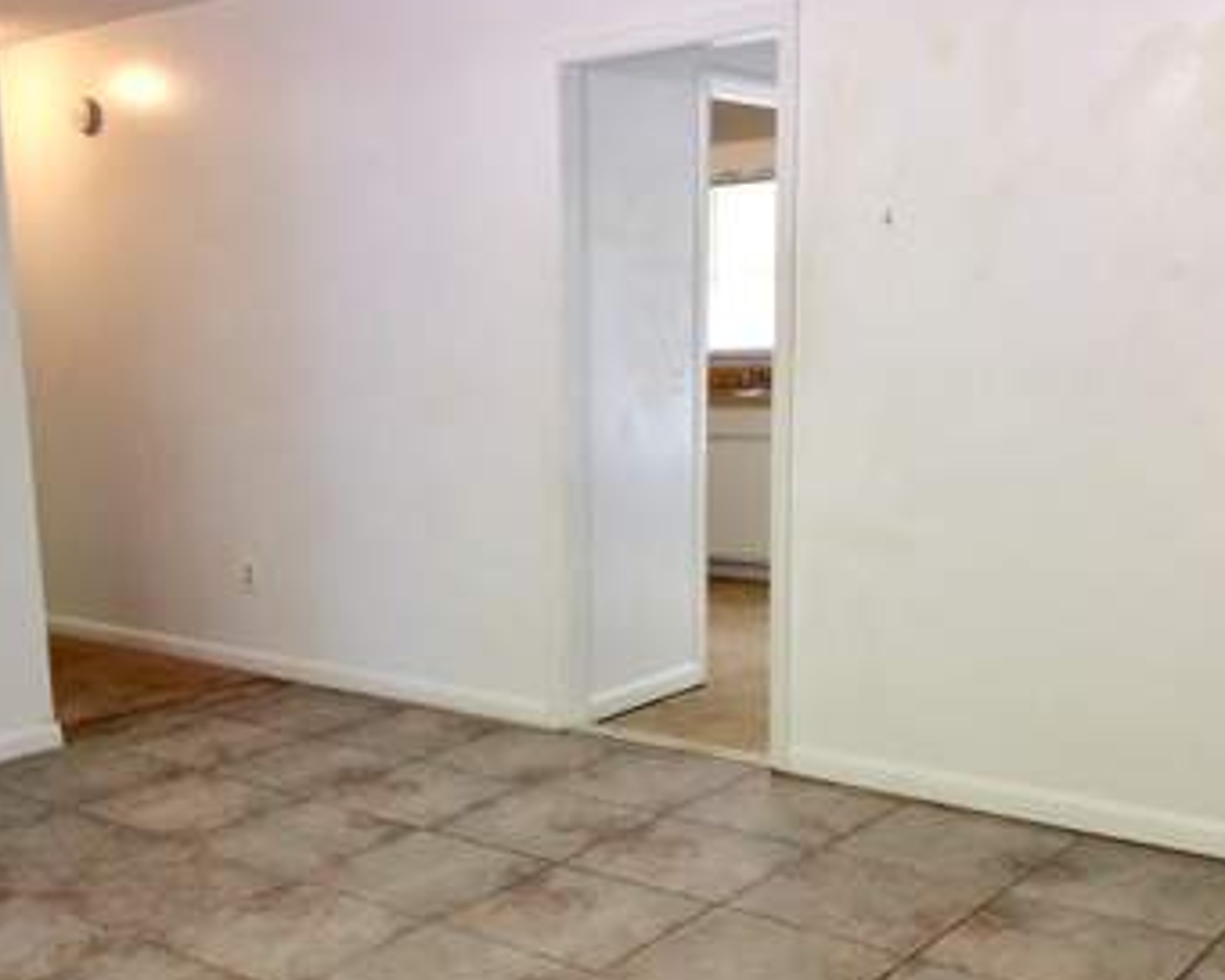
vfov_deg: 34.0
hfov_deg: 41.7
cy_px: 609
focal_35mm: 44
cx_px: 454
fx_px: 1595
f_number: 2.4
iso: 64
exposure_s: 1/24
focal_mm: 3.3
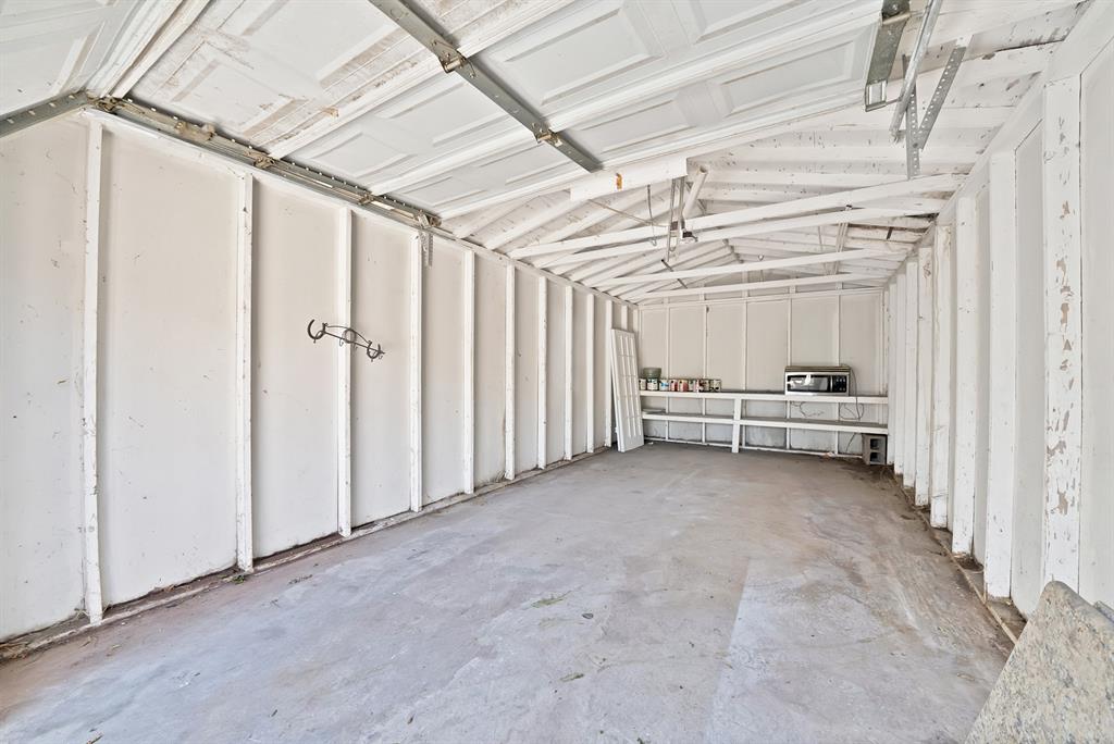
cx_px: 557
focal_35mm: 12
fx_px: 372
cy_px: 372
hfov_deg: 112.6
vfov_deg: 90.1
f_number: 9
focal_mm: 12
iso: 640
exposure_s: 1/10
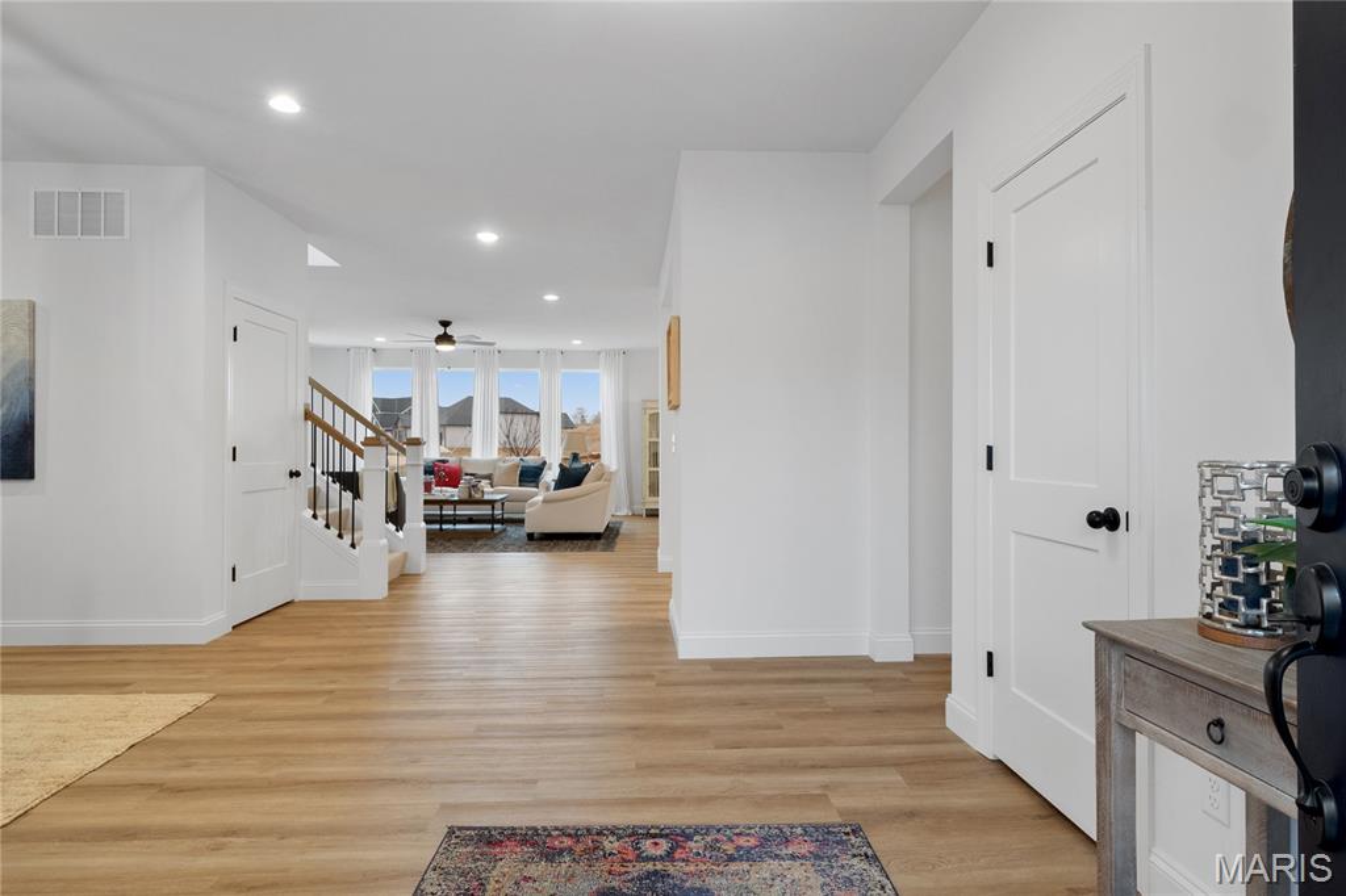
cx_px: 673
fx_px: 673
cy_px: 448
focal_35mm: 18
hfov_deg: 90.0
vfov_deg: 67.3
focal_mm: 9
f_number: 8
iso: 400
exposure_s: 1/6
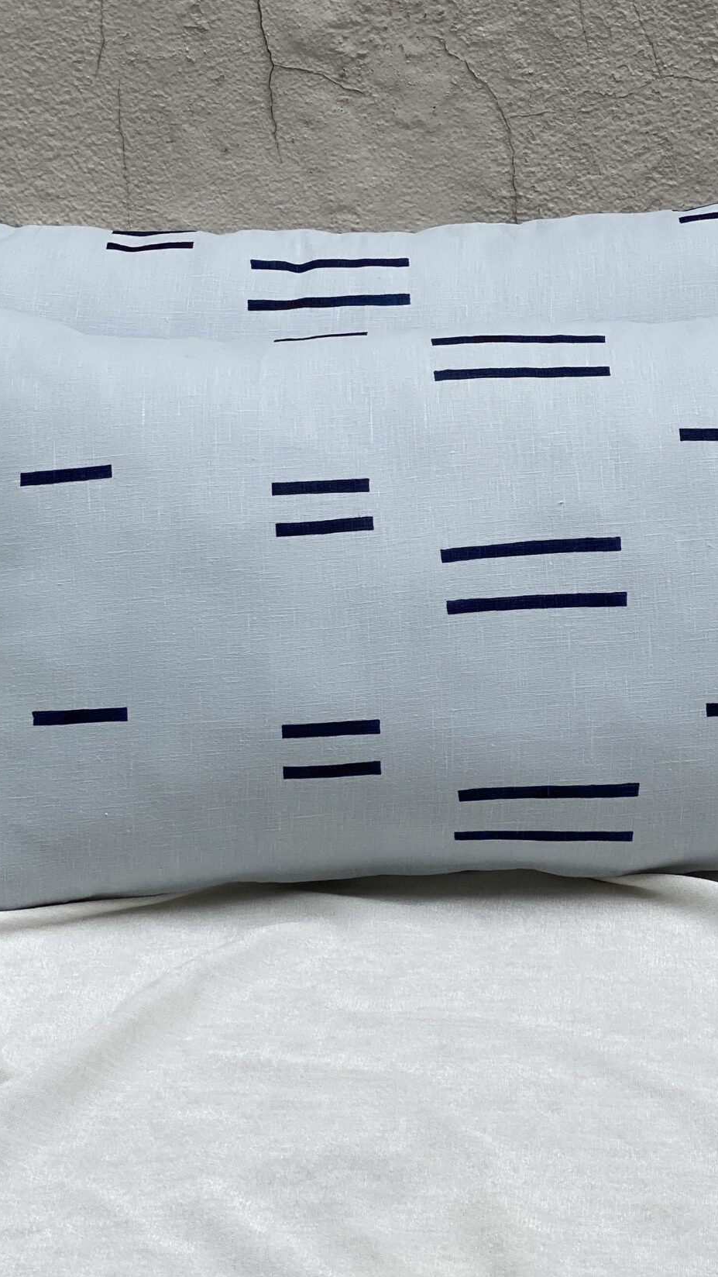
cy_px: 484
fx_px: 2978
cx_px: 486
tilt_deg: -20.3
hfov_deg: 13.7
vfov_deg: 24.1
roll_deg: +1.8
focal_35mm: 88
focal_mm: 6
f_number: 2
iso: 20
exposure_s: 1/432
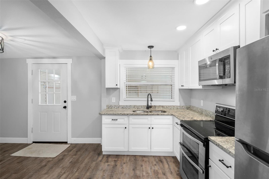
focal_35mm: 17
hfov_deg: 93.3
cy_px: 90
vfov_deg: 70.4
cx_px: 134
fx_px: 127
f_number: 8
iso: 320
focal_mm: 17
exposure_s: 1/2.5
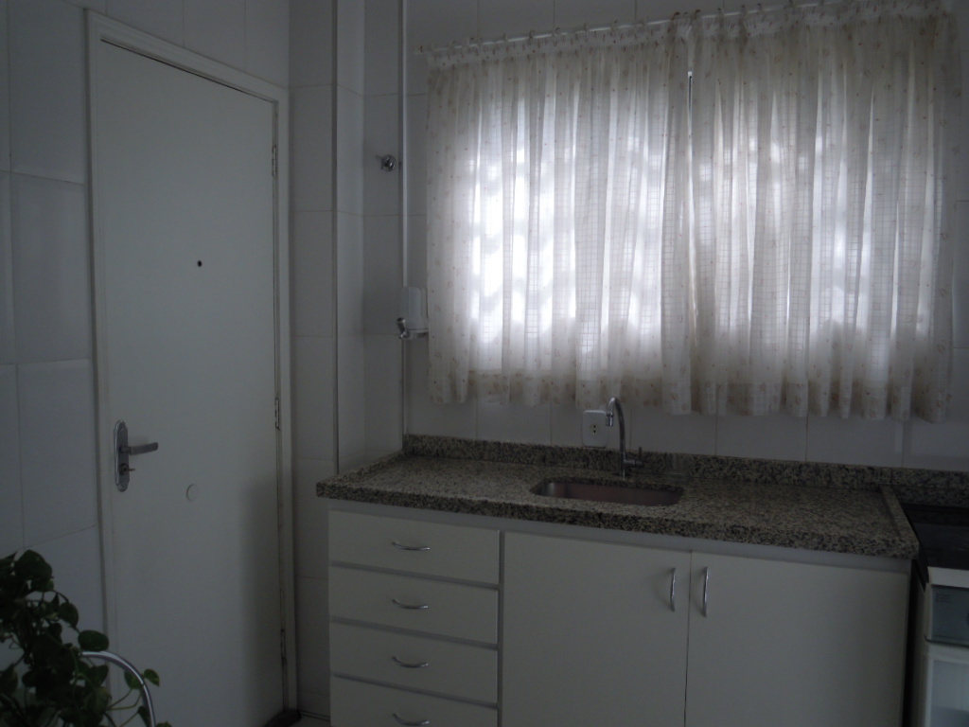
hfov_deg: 63.4
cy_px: 364
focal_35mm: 28
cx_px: 484
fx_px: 784
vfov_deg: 49.7
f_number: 2.7
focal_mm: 5
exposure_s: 1/160
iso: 100
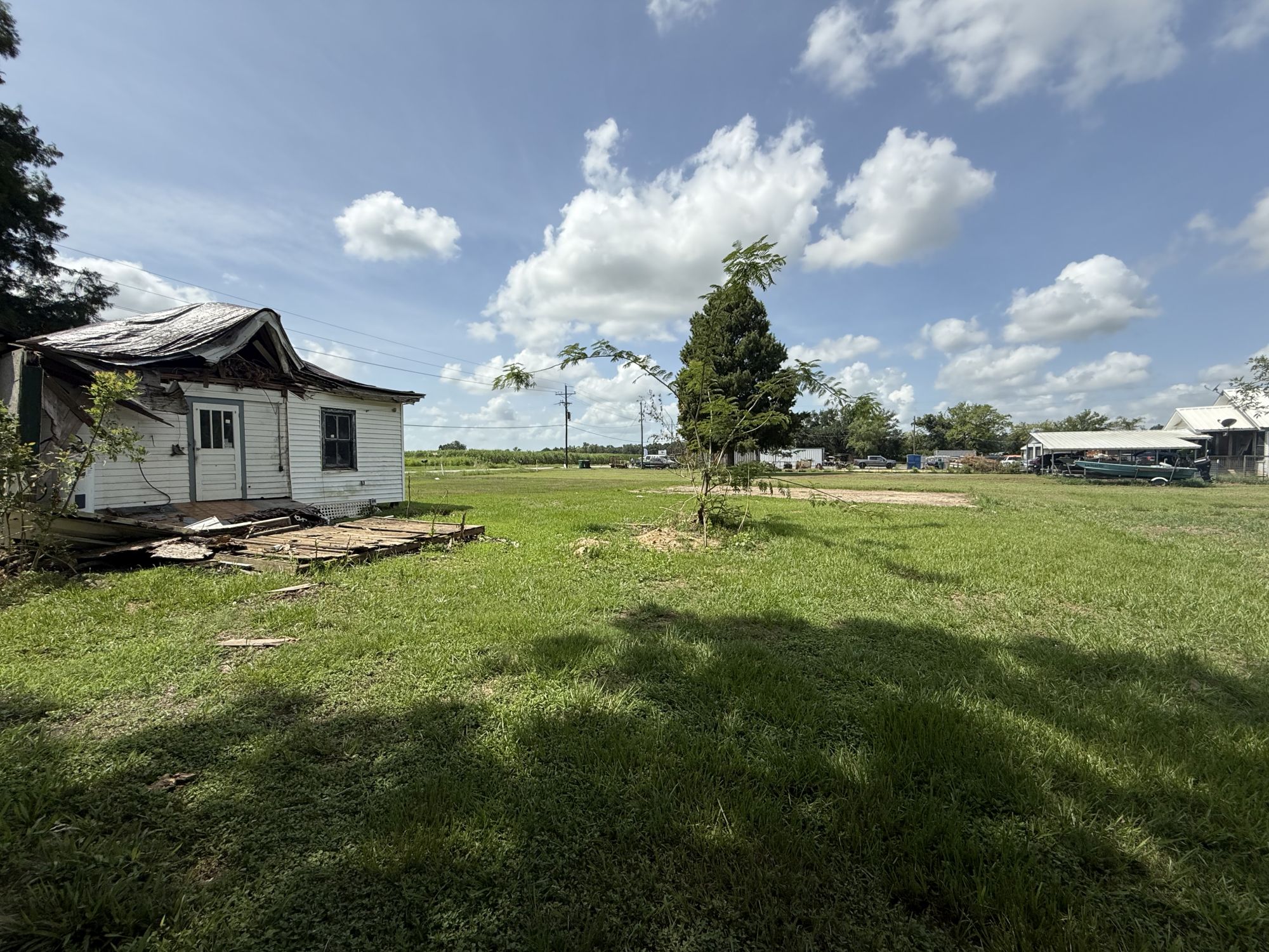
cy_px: 476
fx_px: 513
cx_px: 634
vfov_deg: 85.7
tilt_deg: -1.5
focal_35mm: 14
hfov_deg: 102.1
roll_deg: +0.6
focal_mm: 2.22
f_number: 2.2
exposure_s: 1/2717
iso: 50
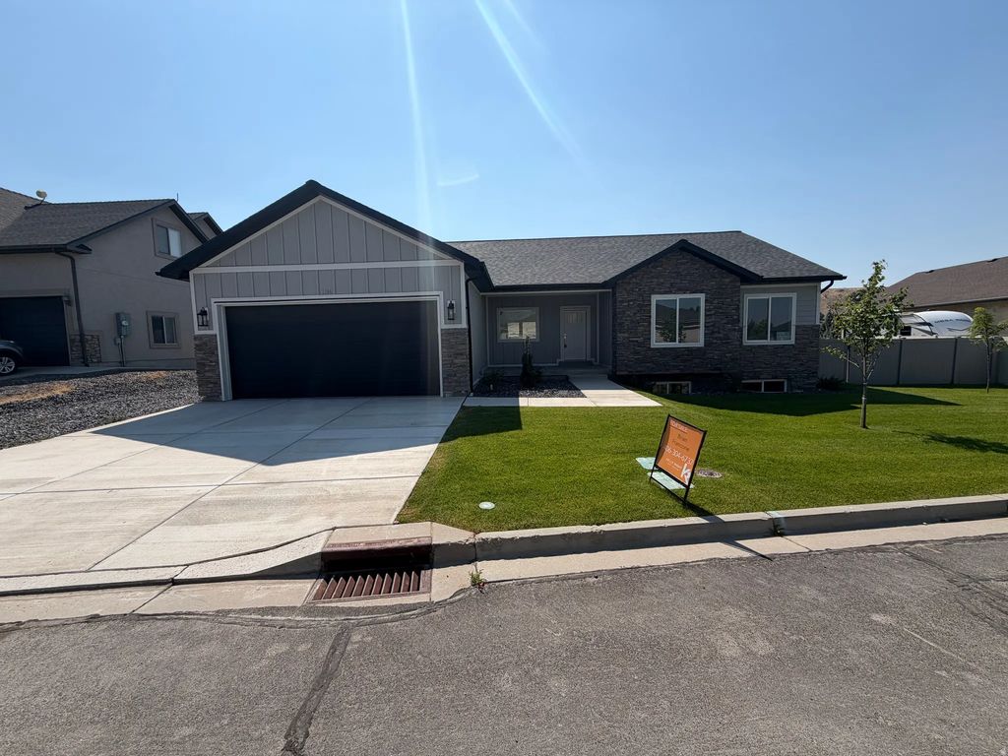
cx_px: 504
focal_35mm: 14
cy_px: 378
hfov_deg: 102.1
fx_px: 408
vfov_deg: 85.7
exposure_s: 1/1259
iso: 20
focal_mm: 2.22
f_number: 2.2
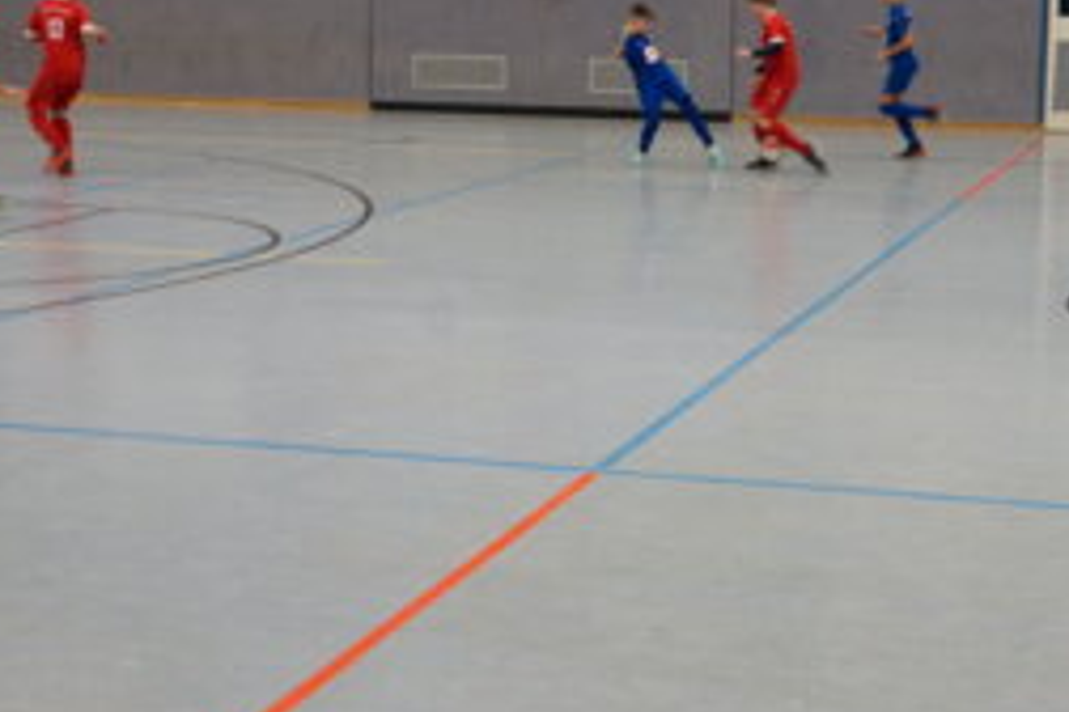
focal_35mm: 74
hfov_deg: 27.4
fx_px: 2191
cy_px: 280
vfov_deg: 18.5
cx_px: 641
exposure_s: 1/60
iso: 1250
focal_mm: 31
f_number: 7.1
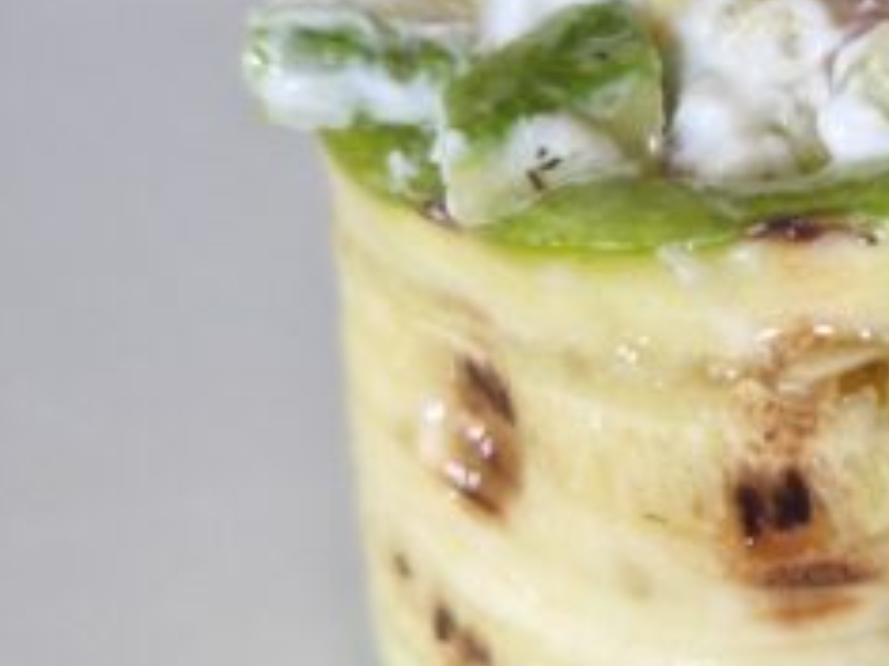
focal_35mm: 94
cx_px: 1055
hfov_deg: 19.7
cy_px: 397
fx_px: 2413
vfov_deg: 15.7
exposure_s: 1/115
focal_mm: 5.4
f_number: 1.8
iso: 50
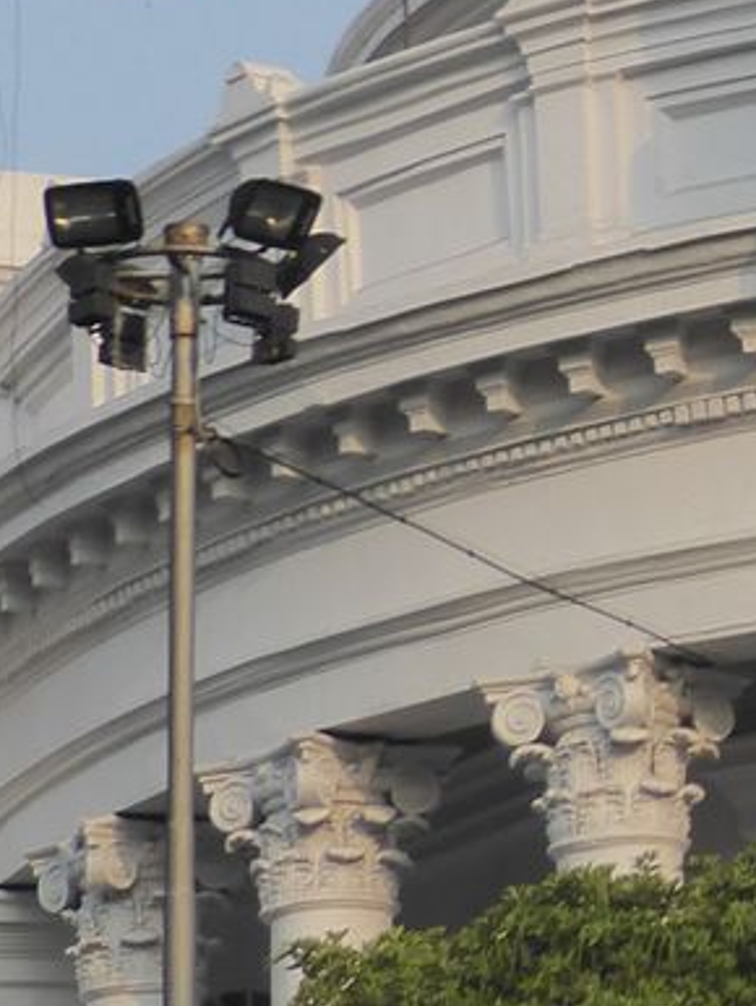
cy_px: 133
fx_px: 5905
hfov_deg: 7.1
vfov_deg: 9.7
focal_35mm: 203
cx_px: 1384
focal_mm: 8.4
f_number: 4
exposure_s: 1/500
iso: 160
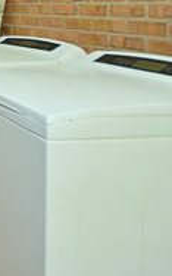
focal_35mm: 52
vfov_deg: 35.5
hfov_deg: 16.3
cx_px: -204
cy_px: 6
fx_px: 391
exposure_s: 1/125
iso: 800
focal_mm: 10
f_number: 4
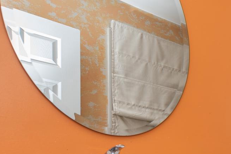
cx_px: 339
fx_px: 282
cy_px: 168
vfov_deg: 27.9
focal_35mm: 44
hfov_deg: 29.2
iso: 125
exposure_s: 1/125
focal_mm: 14
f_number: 8
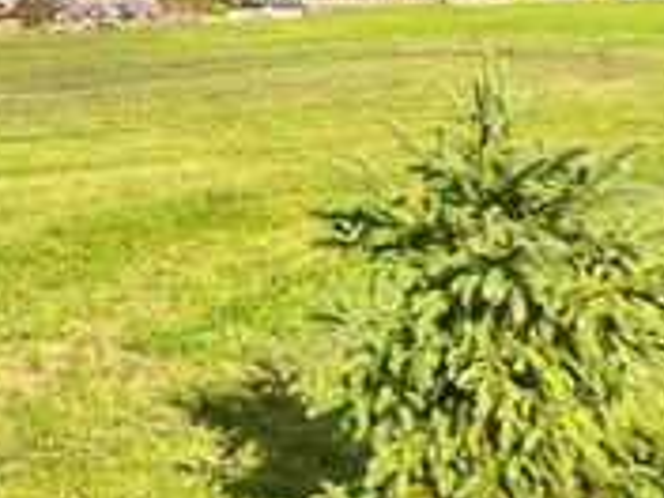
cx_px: -174
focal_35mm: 74
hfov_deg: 23.6
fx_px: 1419
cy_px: -134
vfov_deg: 18.6
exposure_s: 1/3257
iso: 50
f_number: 1.5
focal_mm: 5.7
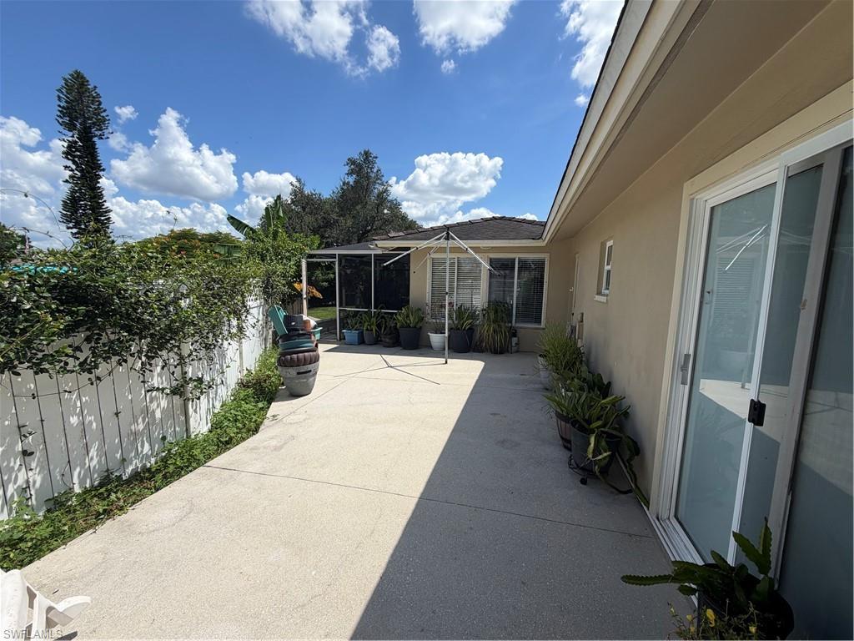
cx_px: 427
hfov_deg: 102.1
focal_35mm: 14
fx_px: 345
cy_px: 320
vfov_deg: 85.7
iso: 20
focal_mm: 2.22
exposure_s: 1/955
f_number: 2.2
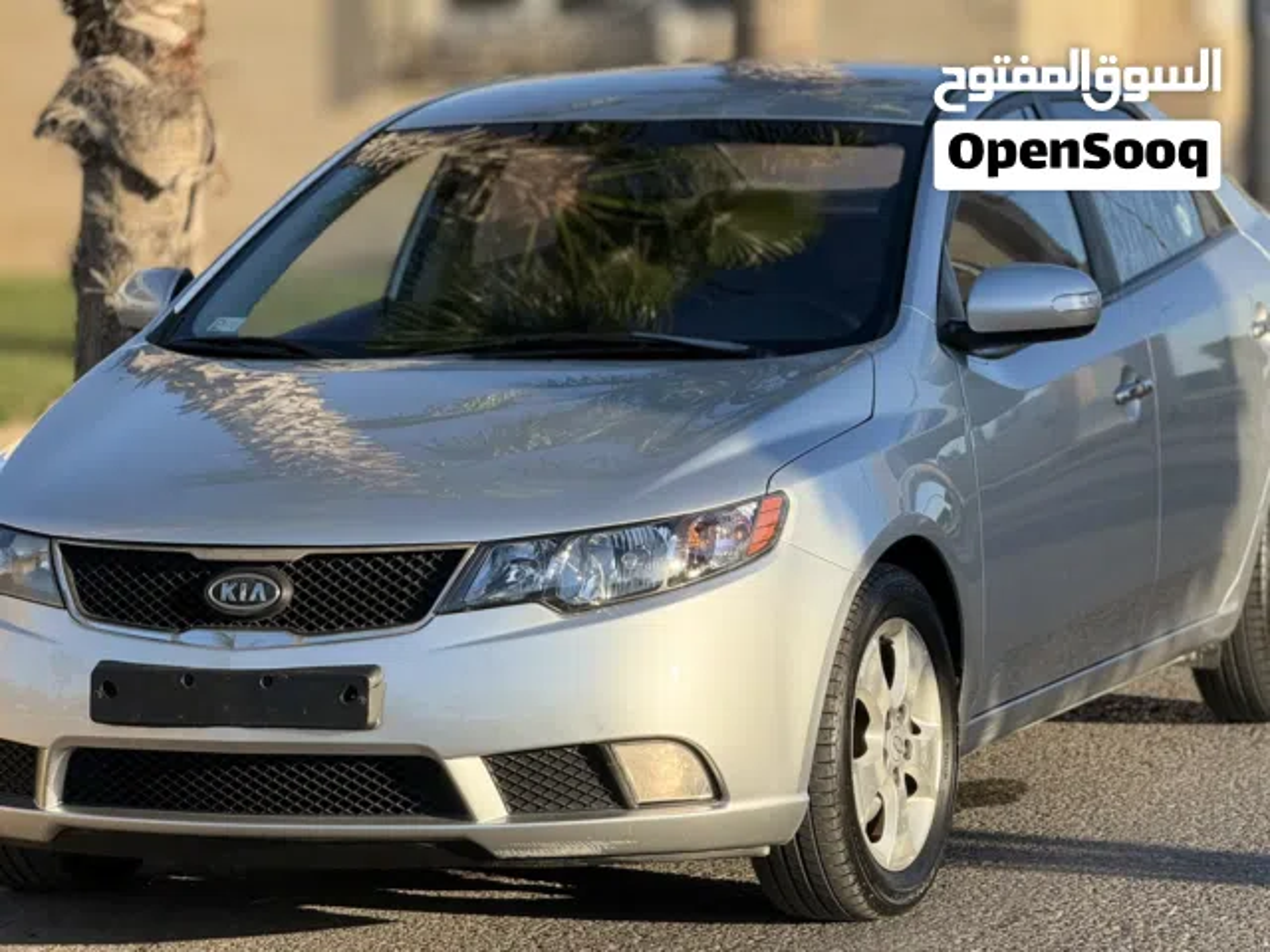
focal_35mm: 120
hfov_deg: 16.4
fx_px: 4403
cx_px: 635
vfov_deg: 12.3
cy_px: 476
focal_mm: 15.66
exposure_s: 1/977
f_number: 2.8
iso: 64
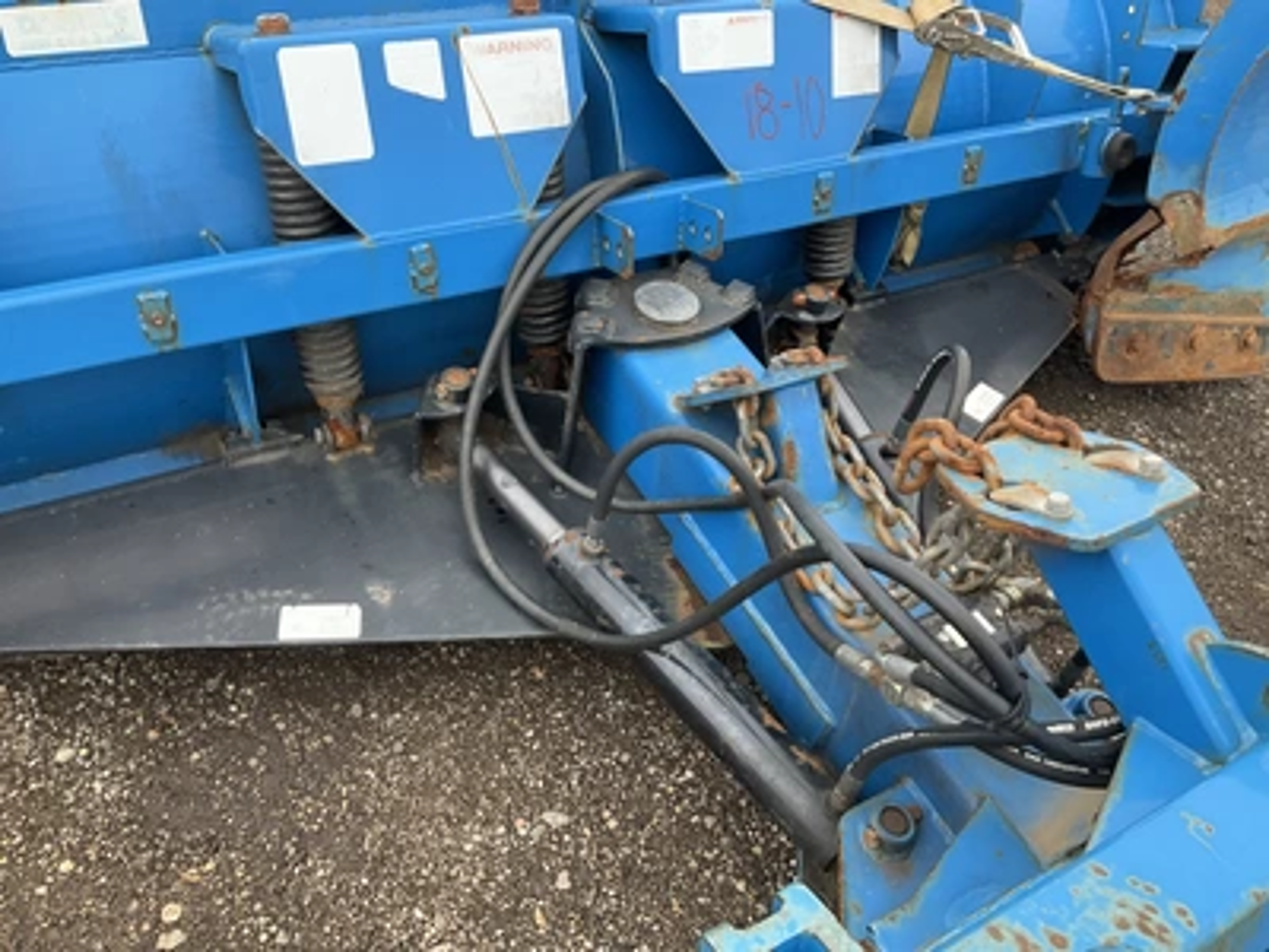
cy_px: 476
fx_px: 1063
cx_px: 634
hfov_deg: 61.7
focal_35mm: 29
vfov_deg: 48.2
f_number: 1.8
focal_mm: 3
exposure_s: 1/122
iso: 25
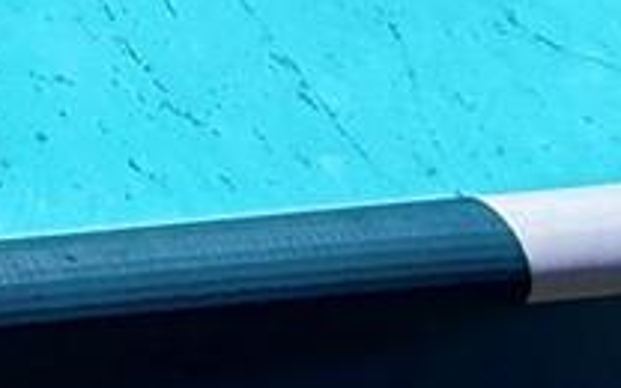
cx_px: -973
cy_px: -982
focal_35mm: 114
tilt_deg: -14.8
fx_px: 1929
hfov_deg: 12.8
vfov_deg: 8.4
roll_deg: -2.6
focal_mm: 2.22
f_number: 2.2
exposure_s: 1/3891
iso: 50
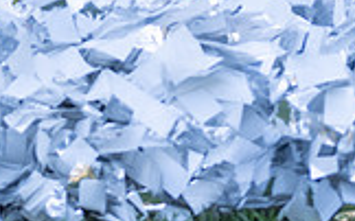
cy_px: -78
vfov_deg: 2.6
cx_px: 256
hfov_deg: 4.1
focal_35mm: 510
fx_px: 4931
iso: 200
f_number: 2.8
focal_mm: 110
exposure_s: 1/320
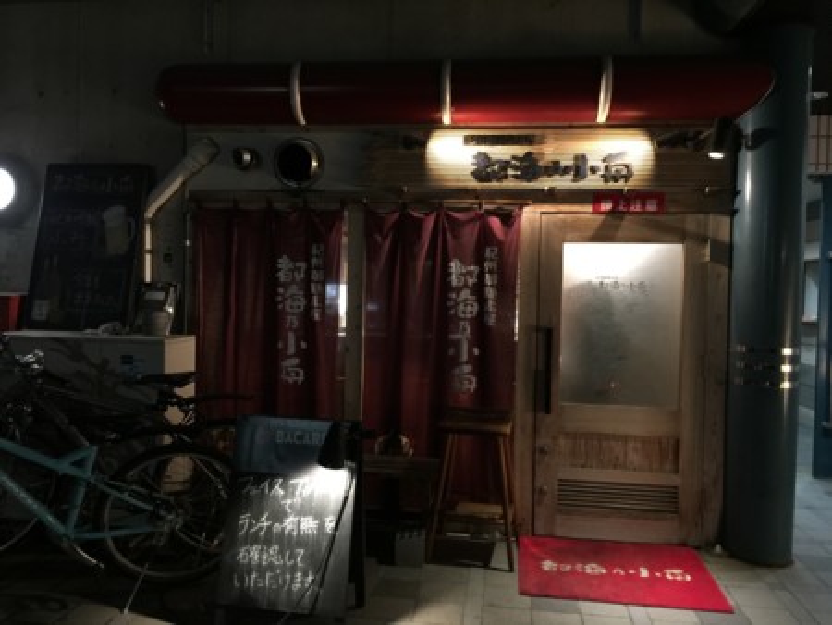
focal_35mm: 29
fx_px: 697
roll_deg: -2.0
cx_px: 416
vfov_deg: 48.3
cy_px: 312
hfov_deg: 61.6
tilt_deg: -0.5
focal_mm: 4.15
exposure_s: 1/4
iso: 80
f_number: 2.2
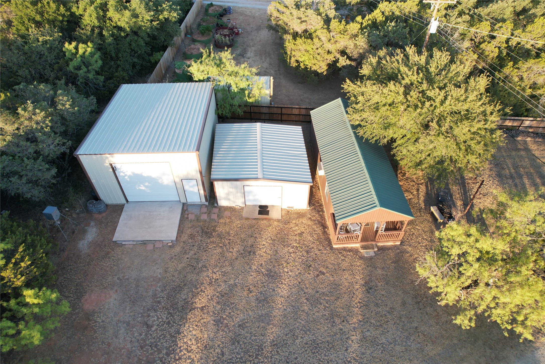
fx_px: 333
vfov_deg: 57.2
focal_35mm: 22
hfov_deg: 78.6
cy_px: 182
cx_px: 272
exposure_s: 1/320
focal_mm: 8.38
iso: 200
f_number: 2.8
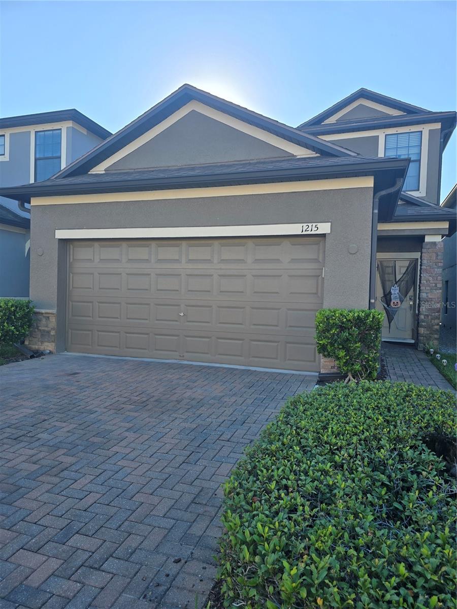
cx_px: 228
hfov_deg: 58.9
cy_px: 304
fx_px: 405
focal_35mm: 23
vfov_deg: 73.9
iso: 12
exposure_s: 1/493
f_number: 1.7
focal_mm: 6.3
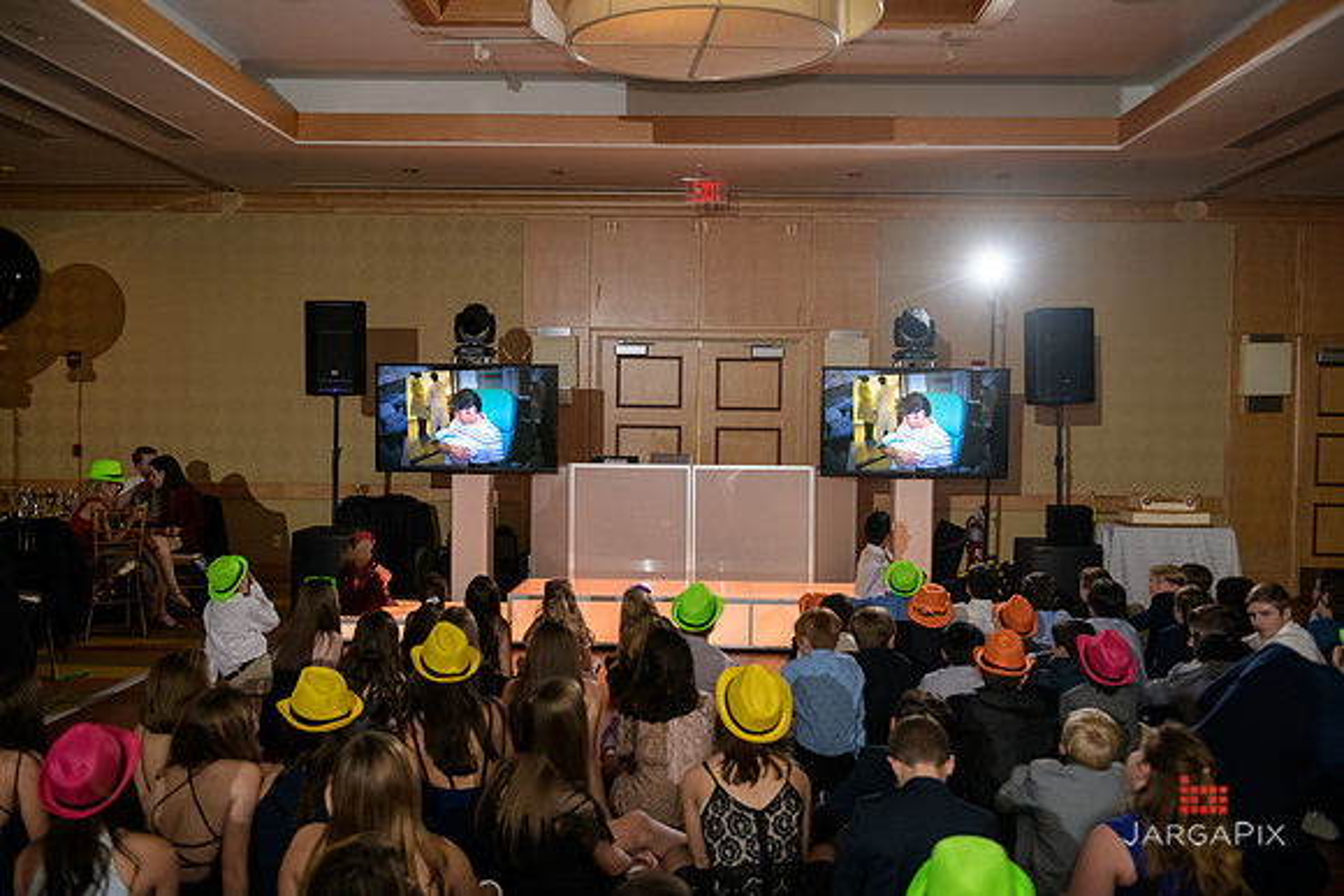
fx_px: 1307
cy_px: 448
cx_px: 672
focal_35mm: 35
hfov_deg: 54.4
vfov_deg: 37.9
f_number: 3.2
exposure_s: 1/125
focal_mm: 35
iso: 1600
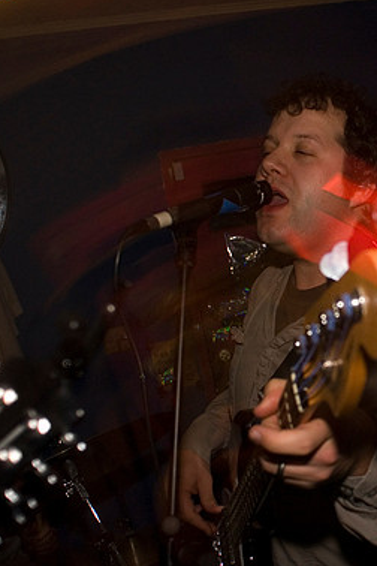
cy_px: 280
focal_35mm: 46
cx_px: 404
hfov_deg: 27.1
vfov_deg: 42.7
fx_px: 723
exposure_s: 1/10
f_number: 3.2
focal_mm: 20
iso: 800
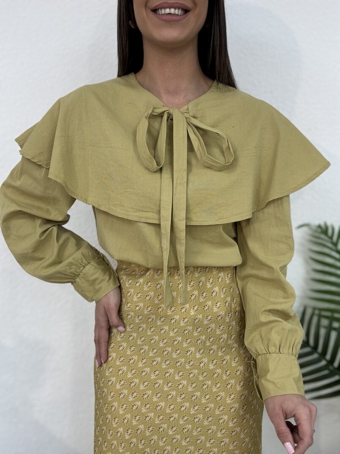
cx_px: 170
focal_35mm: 30
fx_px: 393
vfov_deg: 60.0
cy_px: 227
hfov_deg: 46.8
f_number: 1.9
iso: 40
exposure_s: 1/50
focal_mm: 2.69
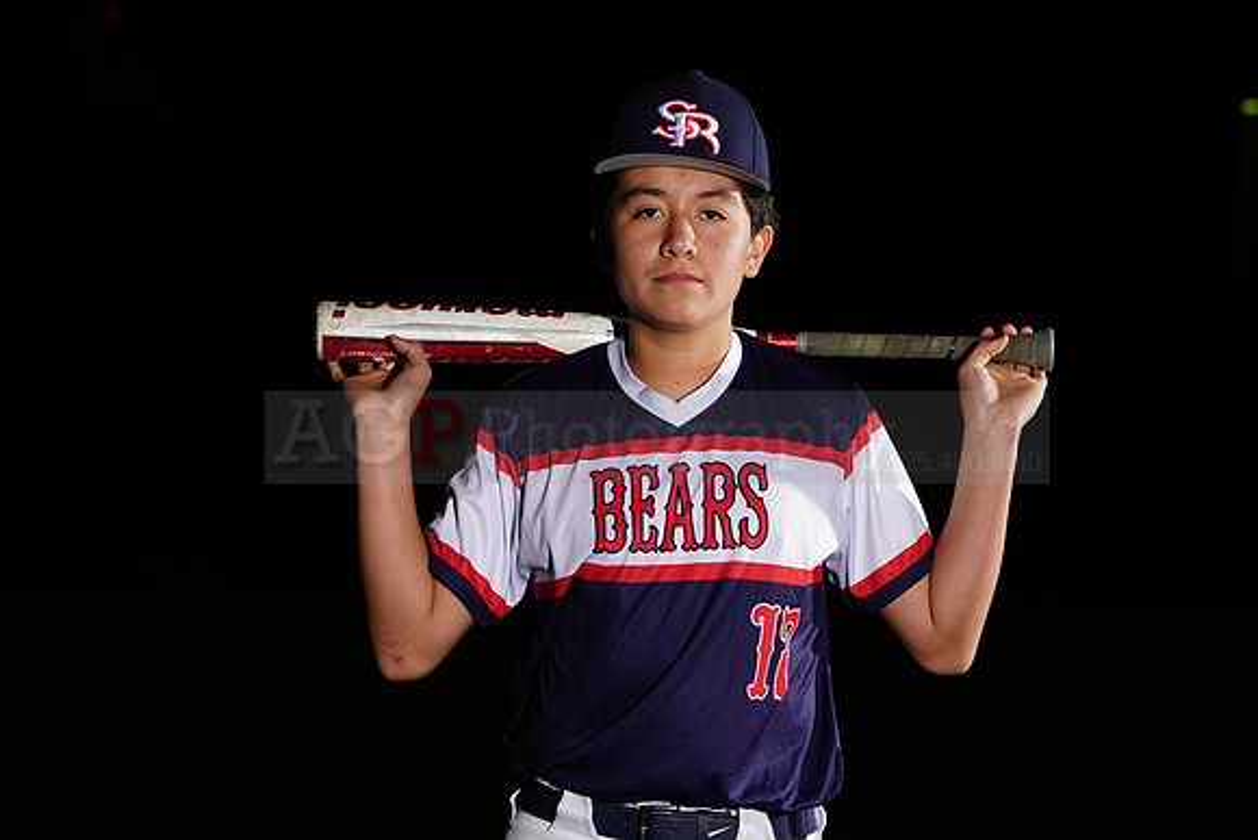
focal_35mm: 164
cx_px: 629
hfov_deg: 12.5
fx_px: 5732
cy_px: 420
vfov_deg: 8.4
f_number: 9
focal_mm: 164
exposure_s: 1/125
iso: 400
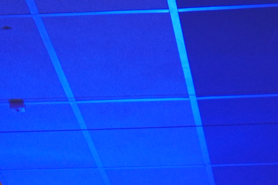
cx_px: 29
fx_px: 1730
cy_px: 289
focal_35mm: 224
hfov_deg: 9.2
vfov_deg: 6.1
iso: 3200
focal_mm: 70
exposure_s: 1/160
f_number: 5.6
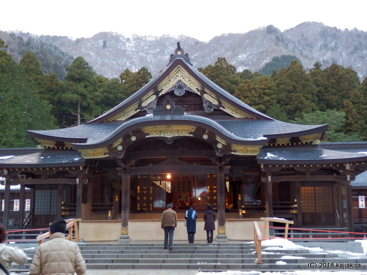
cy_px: 136
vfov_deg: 29.1
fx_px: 530
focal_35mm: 50
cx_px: 183
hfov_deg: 38.2
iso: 400
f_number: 4
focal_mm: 8.9
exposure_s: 1/30
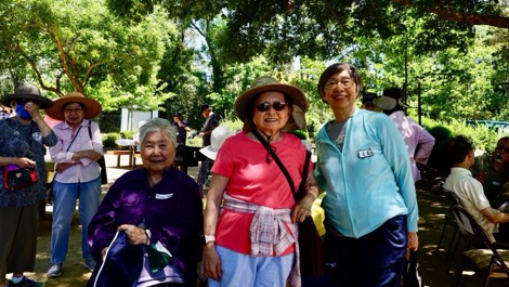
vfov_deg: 37.8
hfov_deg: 62.6
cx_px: 250
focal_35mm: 31
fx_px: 419
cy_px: 127
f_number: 7.1
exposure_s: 1/80
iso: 100
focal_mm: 29
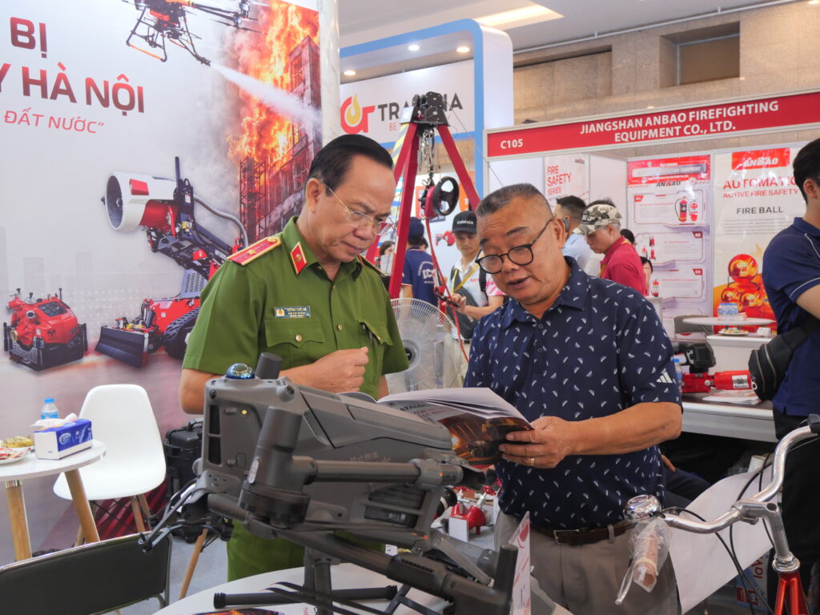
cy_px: 308
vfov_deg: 41.8
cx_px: 410
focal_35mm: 34
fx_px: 805
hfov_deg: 54.0
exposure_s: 1/100
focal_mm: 17
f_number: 4.1
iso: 1000
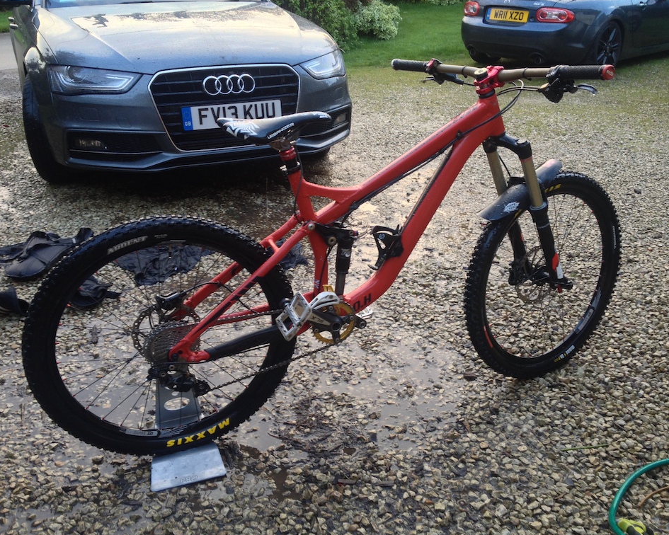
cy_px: 267
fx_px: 733
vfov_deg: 40.1
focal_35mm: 37
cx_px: 356
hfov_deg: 49.1
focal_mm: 4.28
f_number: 2.4
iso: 64
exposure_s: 1/30
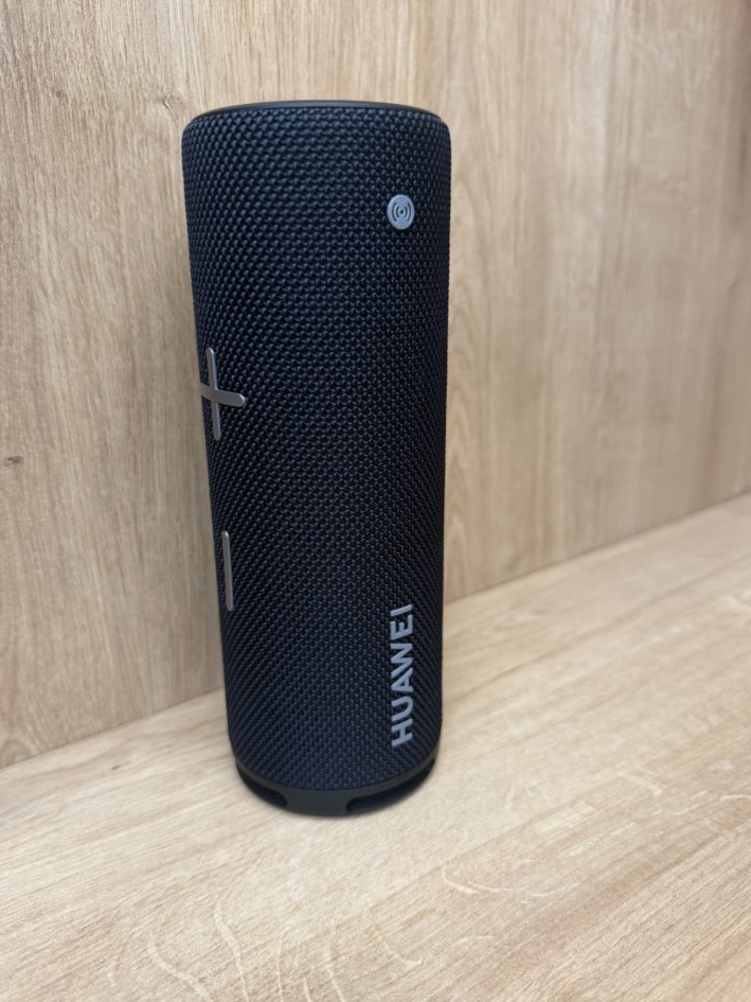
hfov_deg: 53.1
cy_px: 510
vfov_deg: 67.3
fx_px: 752
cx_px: 377
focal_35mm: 26
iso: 200
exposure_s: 1/118
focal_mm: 6.76
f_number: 1.78
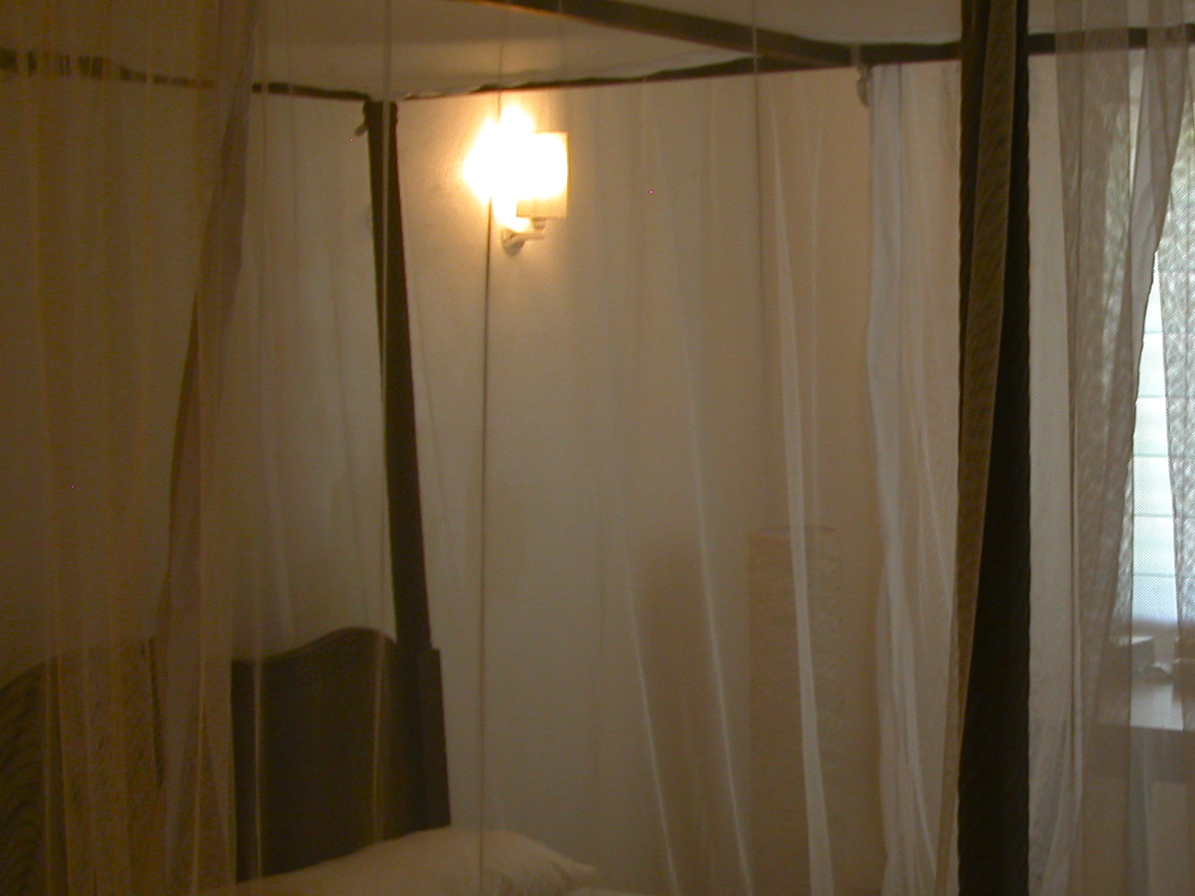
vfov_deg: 24.6
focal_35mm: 59
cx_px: 982
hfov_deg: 31.7
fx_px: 2037
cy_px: 666
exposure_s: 1/9.4
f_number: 2.8
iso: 100
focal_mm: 8.9
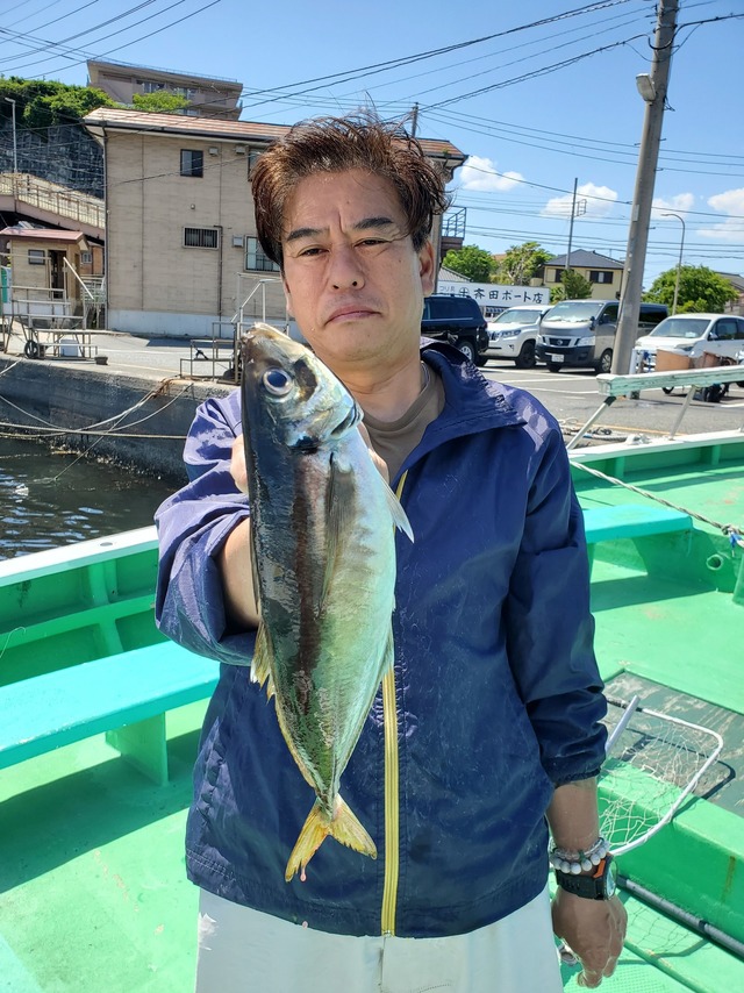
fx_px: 745
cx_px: 372
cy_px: 496
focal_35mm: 26
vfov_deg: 67.3
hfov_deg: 53.0
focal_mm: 4.3
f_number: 2.4
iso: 50
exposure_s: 1/779
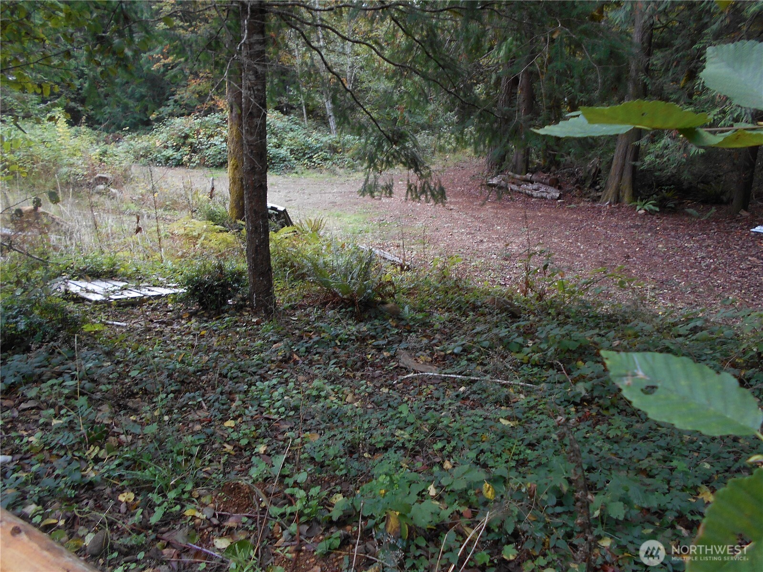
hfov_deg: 67.3
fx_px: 573
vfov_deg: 53.1
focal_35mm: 26
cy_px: 286
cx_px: 382
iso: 80
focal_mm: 4.6
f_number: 3.2
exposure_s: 1/60
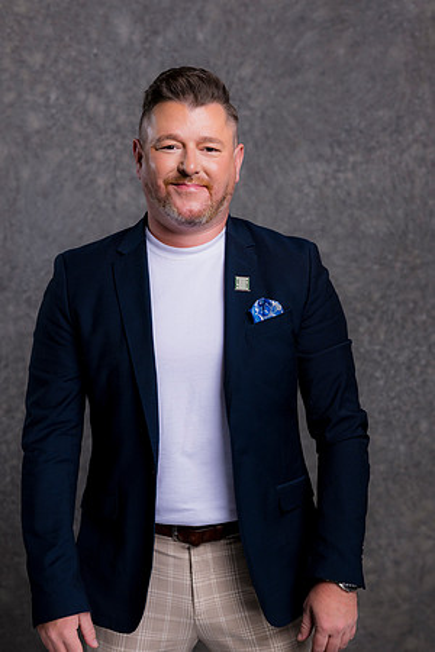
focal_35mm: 85
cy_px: 326
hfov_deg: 16.1
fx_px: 1541
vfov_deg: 23.9
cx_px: 218
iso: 100
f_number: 5
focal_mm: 85
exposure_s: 1/200
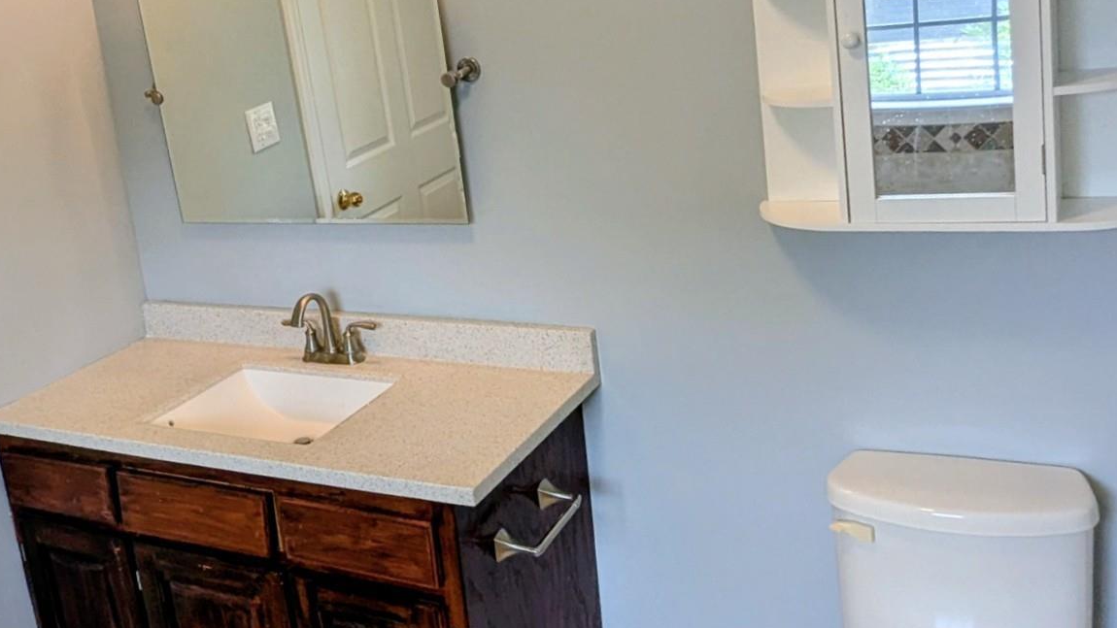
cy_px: 227
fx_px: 977
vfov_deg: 35.4
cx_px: 440
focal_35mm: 33
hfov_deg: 58.9
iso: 65
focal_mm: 2.35
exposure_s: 1/120
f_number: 2.2
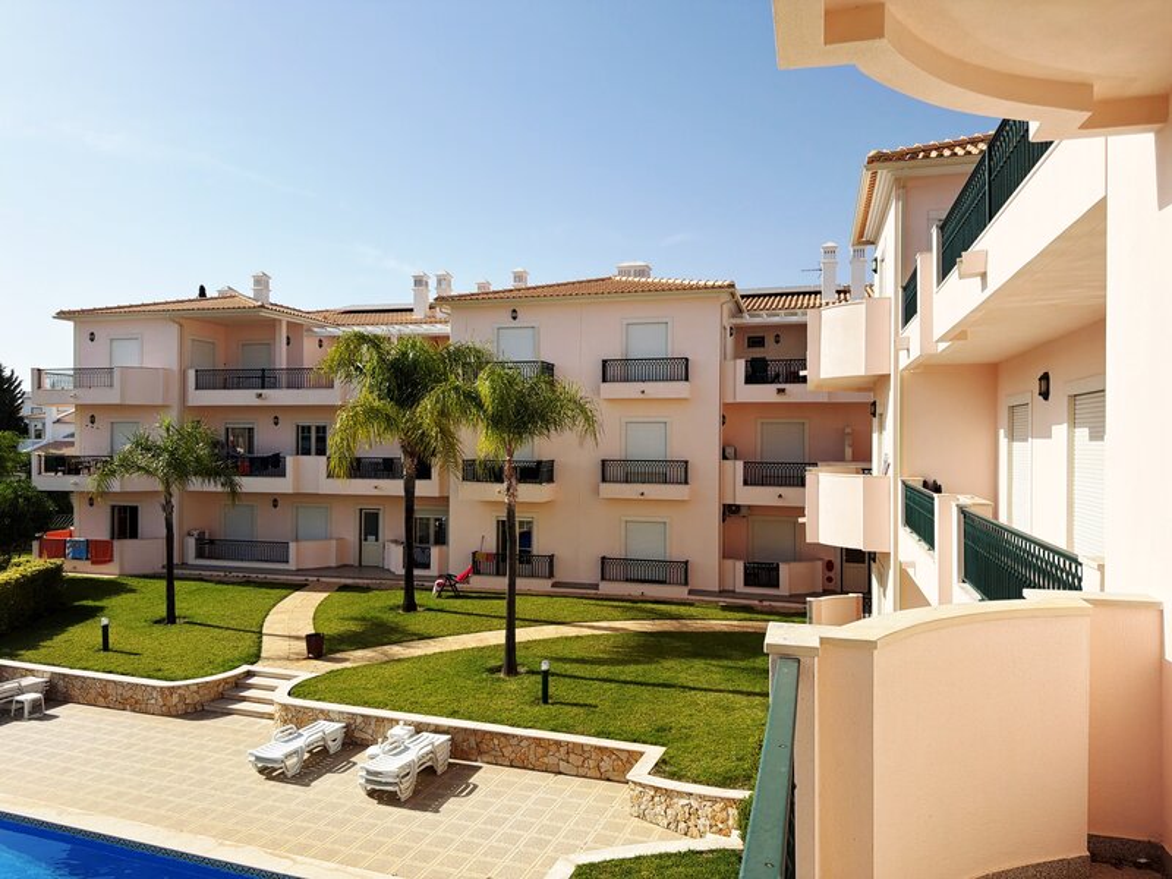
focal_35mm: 24
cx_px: 586
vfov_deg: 56.8
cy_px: 440
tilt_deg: +0.2
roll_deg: +0.2
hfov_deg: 71.6
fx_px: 813
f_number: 1.78
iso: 80
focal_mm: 6.76
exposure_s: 1/8130
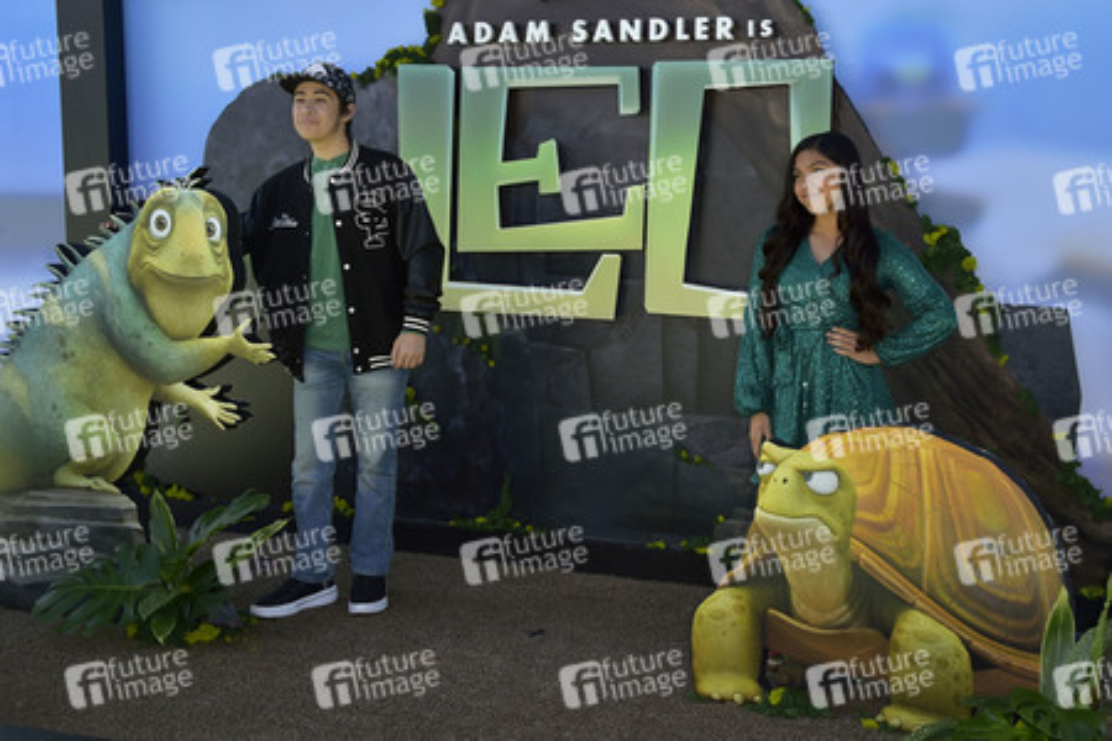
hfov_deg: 43.6
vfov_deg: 29.9
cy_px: 370
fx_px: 1390
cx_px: 556
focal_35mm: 45
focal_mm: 45
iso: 125
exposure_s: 1/250
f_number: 7.1
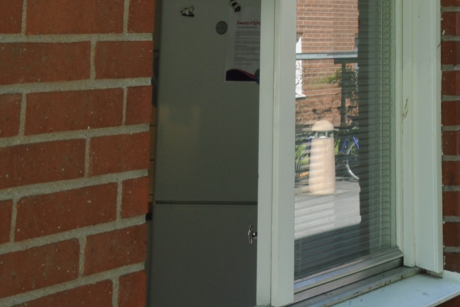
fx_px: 1265
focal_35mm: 99
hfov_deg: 17.3
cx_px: 799
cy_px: -231
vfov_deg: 12.7
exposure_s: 1/100
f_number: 10
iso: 200
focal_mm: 18
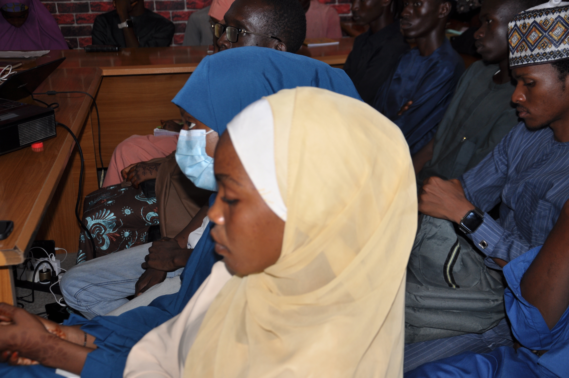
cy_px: 189
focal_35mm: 51
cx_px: 284
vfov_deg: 26.4
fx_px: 805
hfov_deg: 38.9
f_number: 4.2
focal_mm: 34
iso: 200
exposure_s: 1/60
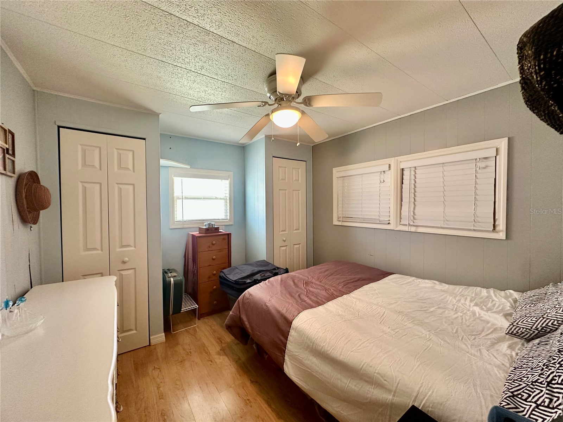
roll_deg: +0.1
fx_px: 228
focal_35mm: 14
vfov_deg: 85.7
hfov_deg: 102.1
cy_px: 211
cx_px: 282
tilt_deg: -1.3
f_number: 2.2
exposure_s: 1/60
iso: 200
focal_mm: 2.22
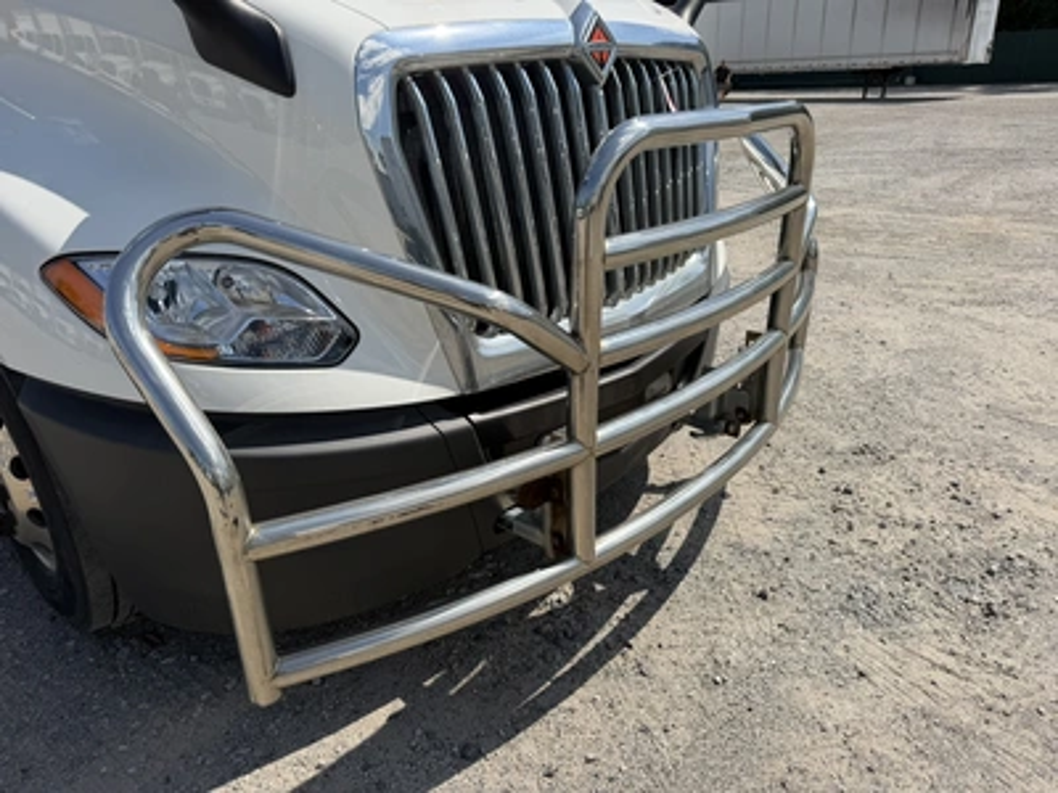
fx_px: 734
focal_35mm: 24
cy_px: 396
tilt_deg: -23.4
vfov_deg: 56.8
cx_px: 529
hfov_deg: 71.6
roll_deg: +2.4
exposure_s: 1/4975
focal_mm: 6.76
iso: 80
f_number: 1.78
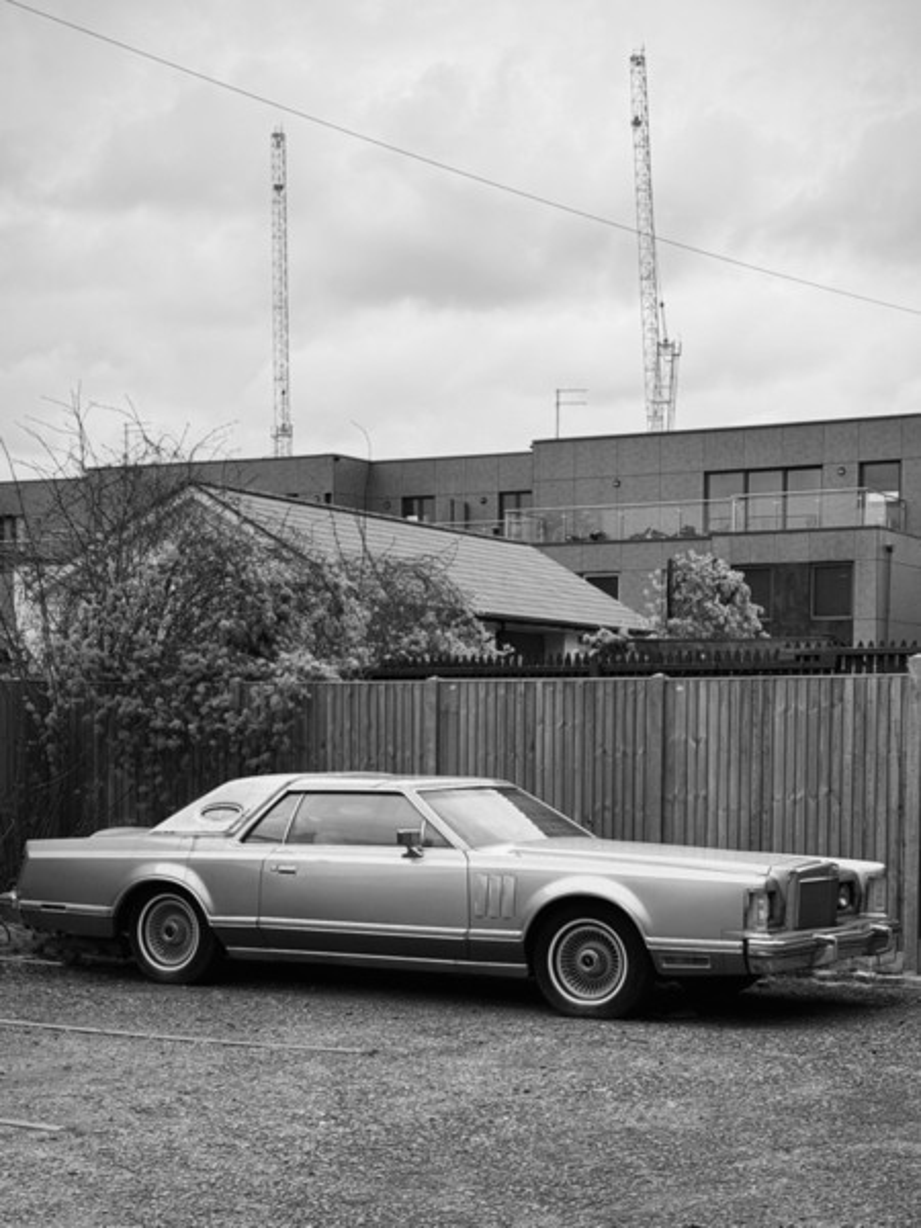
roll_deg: +0.1
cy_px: 614
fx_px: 1703
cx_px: 460
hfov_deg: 30.3
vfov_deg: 39.7
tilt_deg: -2.2
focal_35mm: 48
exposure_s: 1/219
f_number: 1.78
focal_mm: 6.76
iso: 125
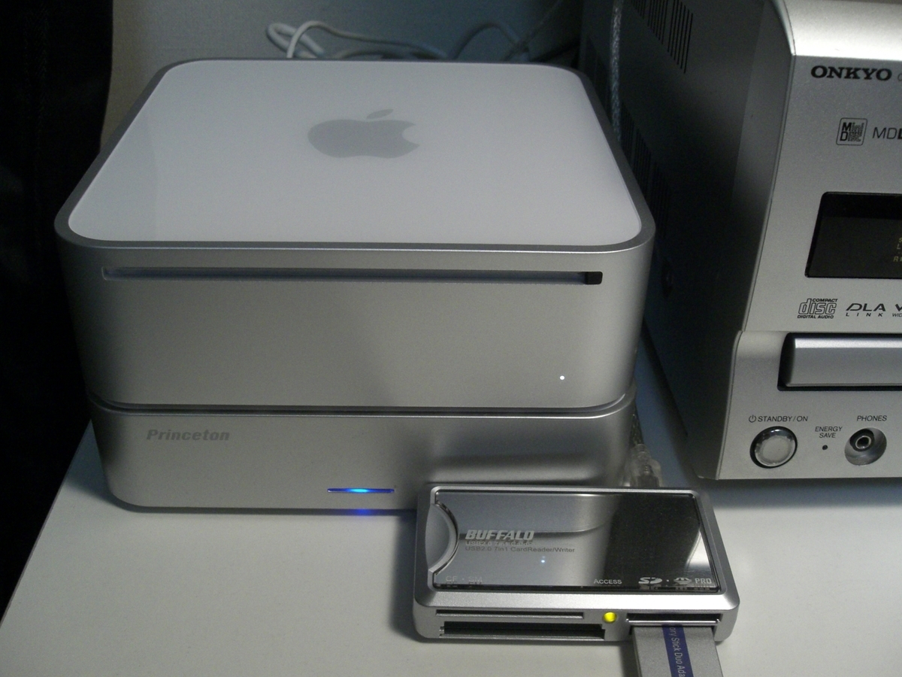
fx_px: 990
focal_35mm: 38
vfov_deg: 37.7
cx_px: 451
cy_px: 338
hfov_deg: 49.0
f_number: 3.1
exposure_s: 1/80
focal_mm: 6.3
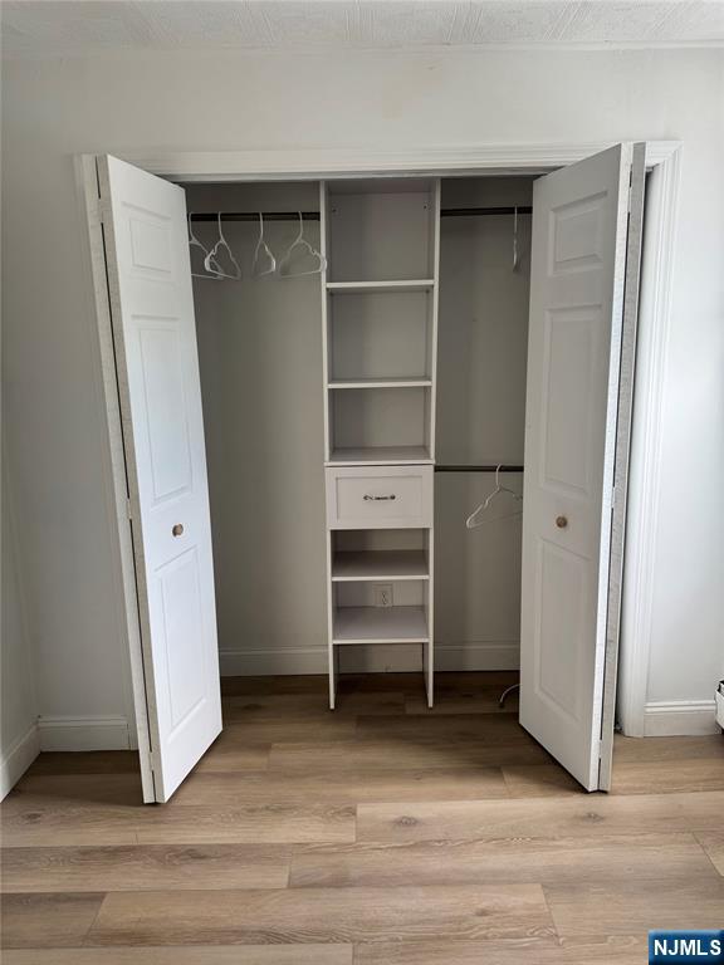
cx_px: 362
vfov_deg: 71.6
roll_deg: +1.3
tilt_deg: -10.5
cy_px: 482
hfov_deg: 56.8
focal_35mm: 24
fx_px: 669
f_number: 1.78
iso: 80
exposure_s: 1/121
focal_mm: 6.76
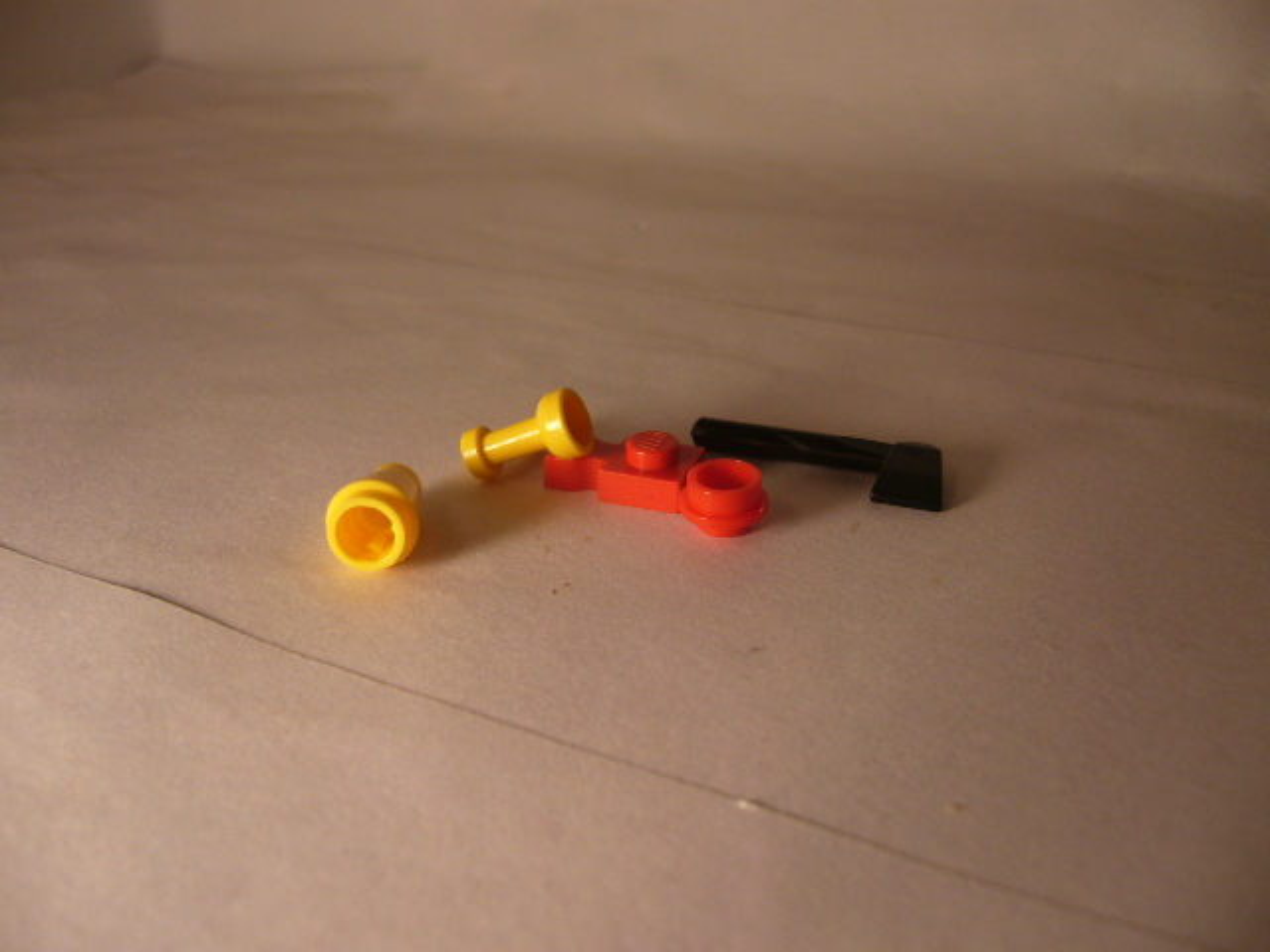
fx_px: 1284
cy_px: 476
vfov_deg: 40.7
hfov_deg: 52.6
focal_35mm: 35
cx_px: 635
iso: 80
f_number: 2.8
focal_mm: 5.8
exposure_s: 1/50
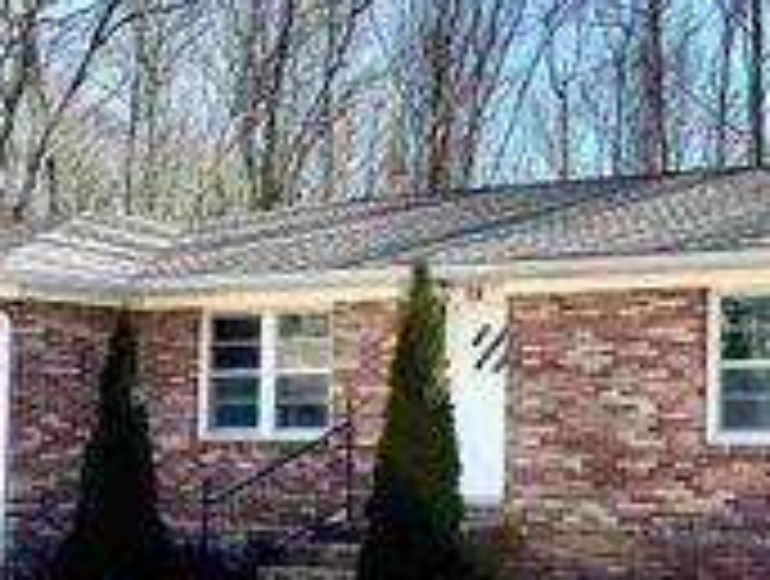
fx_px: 1560
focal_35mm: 70
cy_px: 380
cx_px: 797
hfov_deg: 26.1
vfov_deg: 21.0
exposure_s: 1/2710
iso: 80
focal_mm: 6.76
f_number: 1.78
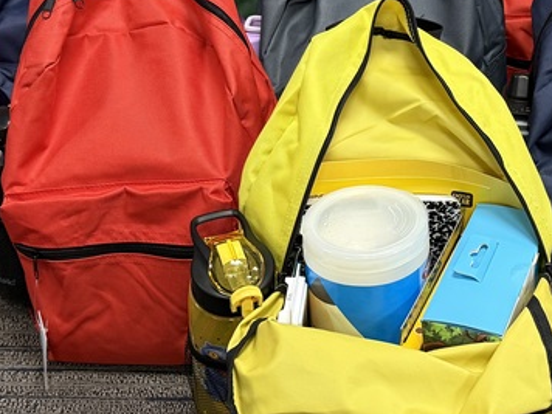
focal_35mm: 69
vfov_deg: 21.2
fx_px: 1100
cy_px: 129
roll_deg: -0.2
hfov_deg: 27.9
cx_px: 395
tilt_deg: -29.3
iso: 320
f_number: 1.78
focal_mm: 6.76
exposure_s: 1/60
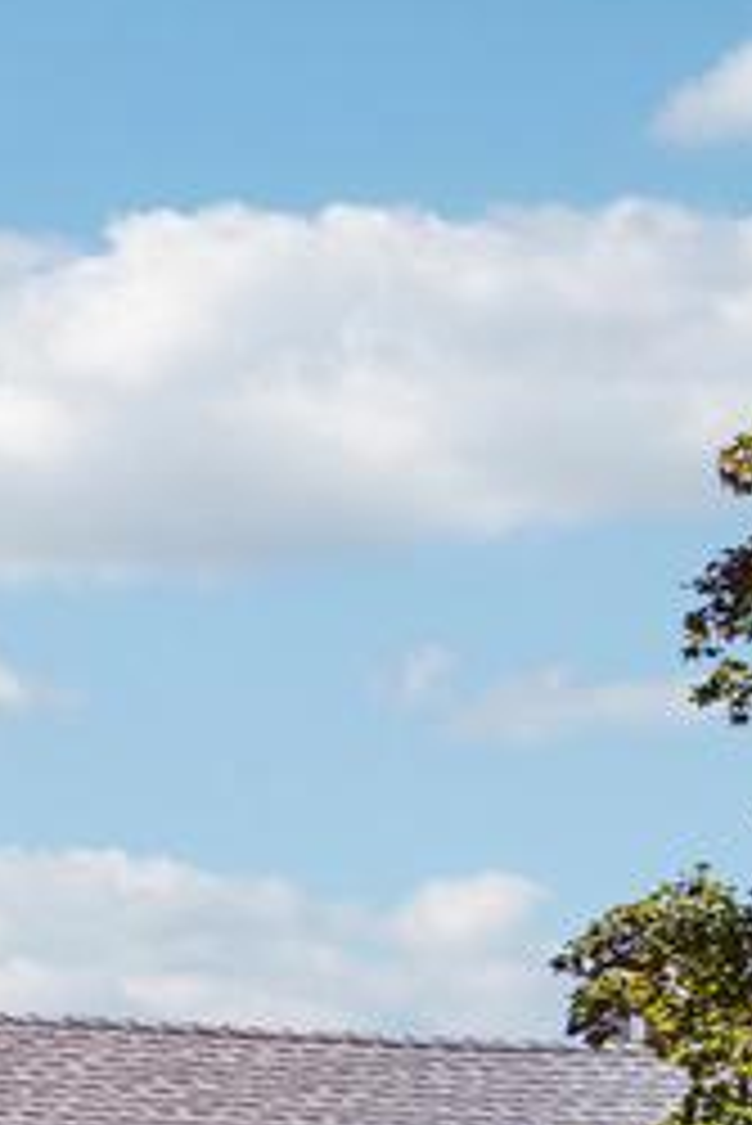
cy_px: 1361
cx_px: -306
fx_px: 3848
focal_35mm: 123
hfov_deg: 10.8
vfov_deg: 16.0
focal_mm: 30
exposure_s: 1/1000
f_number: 8
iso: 800
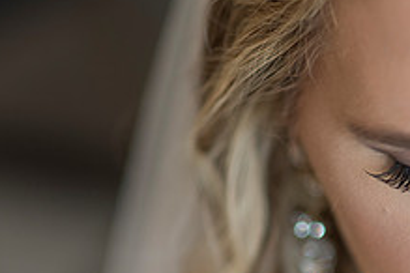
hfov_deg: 9.0
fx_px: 2562
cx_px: 492
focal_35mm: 225
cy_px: 199
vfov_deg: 6.1
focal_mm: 85
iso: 400
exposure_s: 1/250
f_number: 1.6
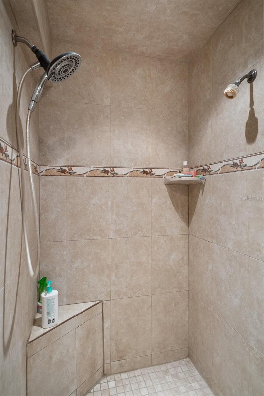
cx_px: 132
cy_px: 198
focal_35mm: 18
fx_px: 198
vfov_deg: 90.0
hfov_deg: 67.4
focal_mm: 18
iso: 320
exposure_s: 1
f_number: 8
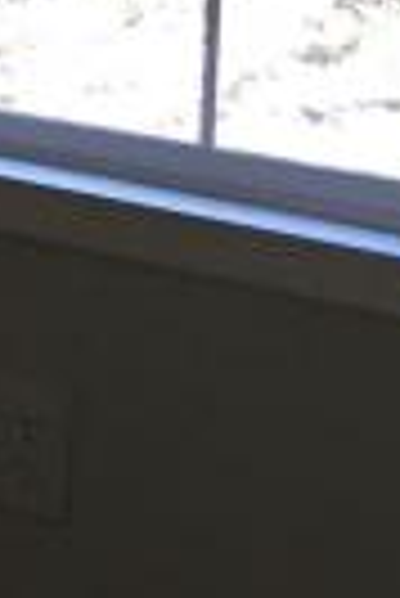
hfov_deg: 5.1
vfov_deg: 8.6
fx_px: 3856
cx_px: -1330
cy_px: -315
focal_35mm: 232
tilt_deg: -4.4
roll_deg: -1.5
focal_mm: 4.15
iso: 40
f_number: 2.2
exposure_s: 1/30
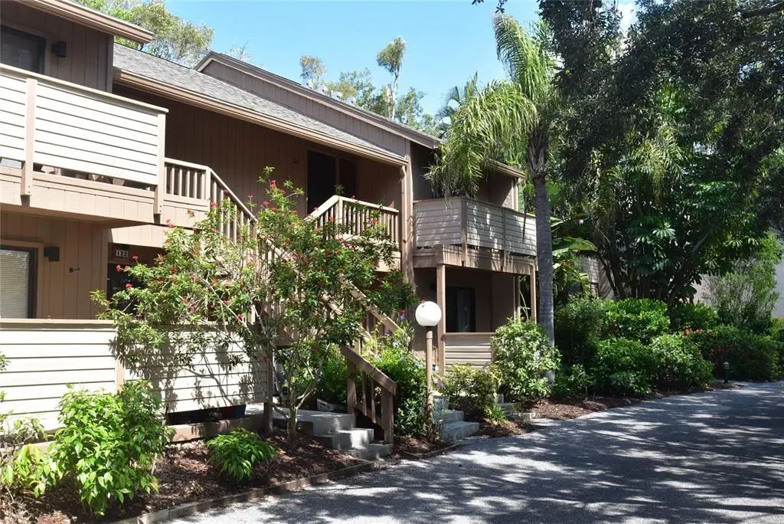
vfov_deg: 36.9
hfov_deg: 53.1
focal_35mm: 36
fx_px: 784
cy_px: 262
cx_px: 392
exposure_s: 1/320
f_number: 10
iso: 400
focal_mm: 24
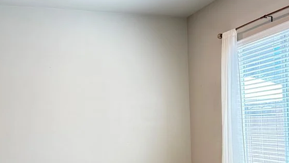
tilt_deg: +1.0
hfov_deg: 42.9
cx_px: 151
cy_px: 117
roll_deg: +1.5
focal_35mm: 48
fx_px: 368
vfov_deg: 24.7
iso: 200
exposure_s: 1/145
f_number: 1.78
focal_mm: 6.76
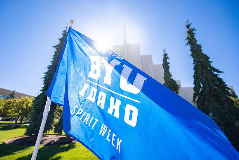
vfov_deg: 74.7
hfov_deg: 97.7
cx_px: 114
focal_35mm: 16
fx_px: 104
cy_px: 75
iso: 200
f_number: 4
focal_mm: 14
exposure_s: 1/2500
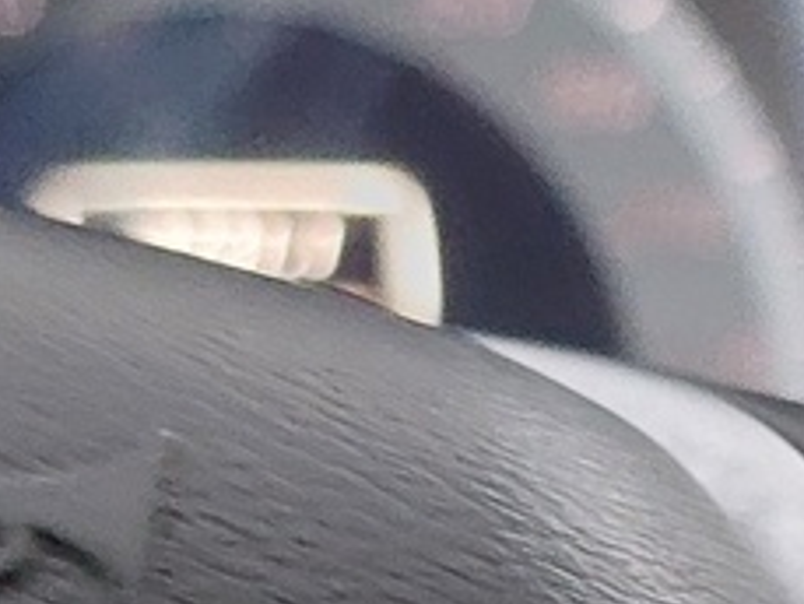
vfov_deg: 8.9
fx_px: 3648
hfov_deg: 11.4
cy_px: 1183
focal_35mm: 157
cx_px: 1597
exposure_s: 1/25
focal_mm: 4.69
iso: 500
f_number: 1.8
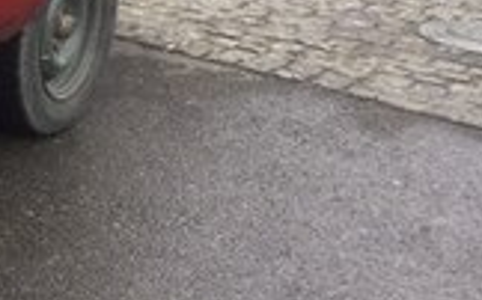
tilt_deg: -15.1
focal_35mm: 125
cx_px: -422
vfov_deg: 10.4
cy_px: -19
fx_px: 1641
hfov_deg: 14.4
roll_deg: -1.0
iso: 40
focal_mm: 4.15
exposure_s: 1/100
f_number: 2.2
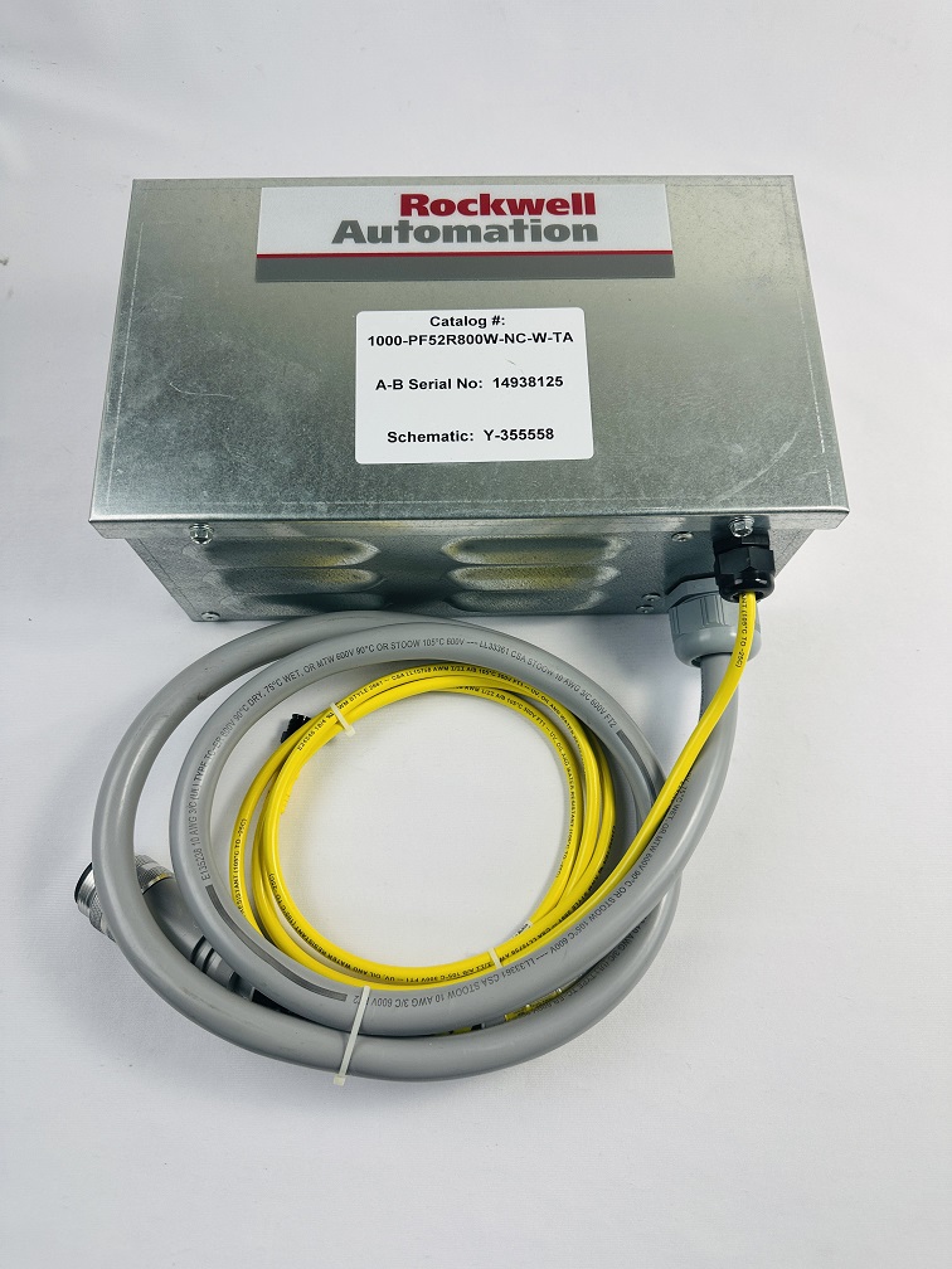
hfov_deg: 56.8
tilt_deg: -70.7
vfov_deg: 71.6
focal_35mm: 24
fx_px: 880
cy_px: 634
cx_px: 476
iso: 64
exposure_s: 1/181
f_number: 1.78
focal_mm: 6.86
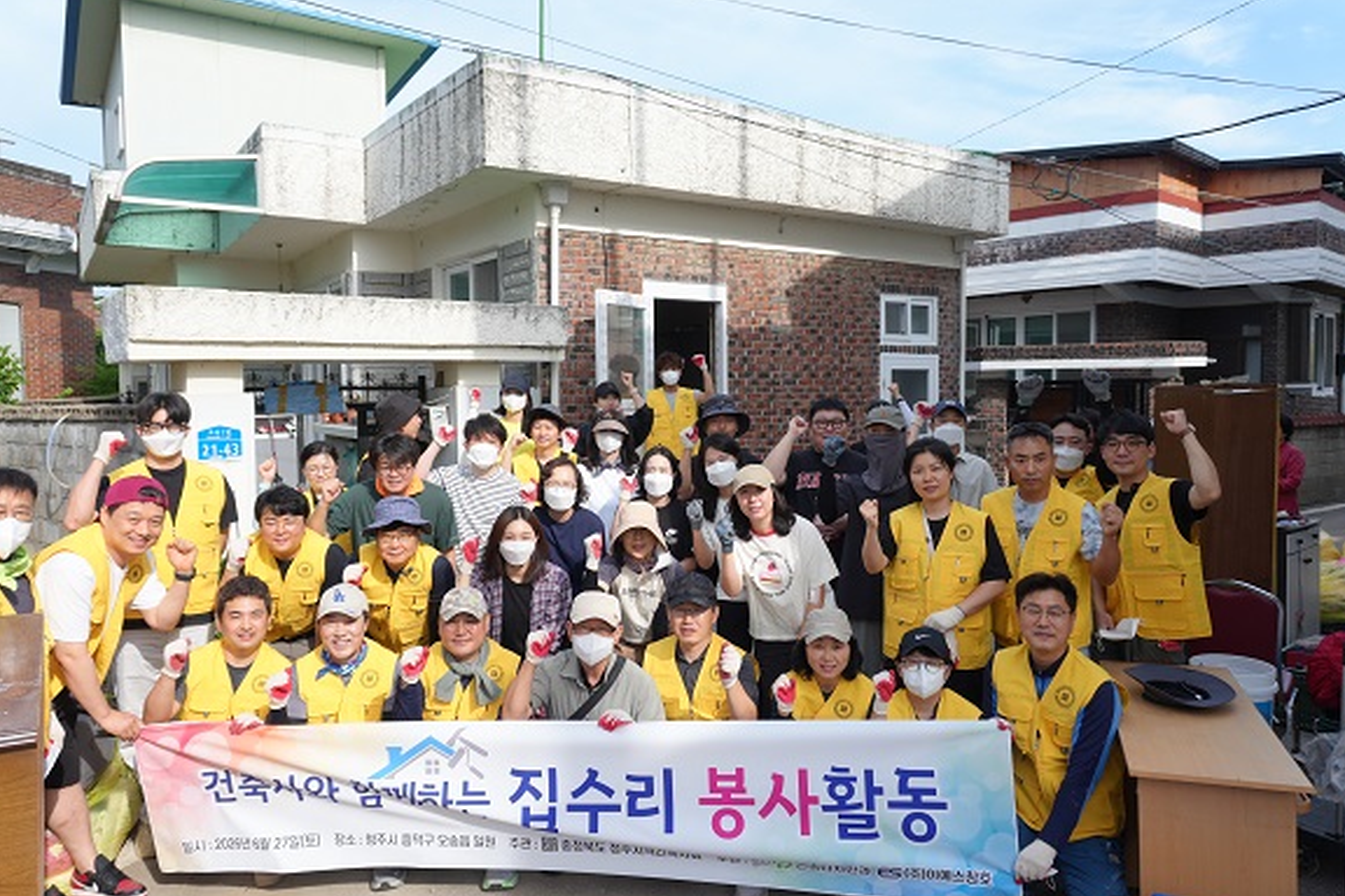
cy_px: 436
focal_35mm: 25
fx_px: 934
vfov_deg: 51.3
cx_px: 661
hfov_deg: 71.5
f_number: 4.5
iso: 100
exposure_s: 1/500
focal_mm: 16
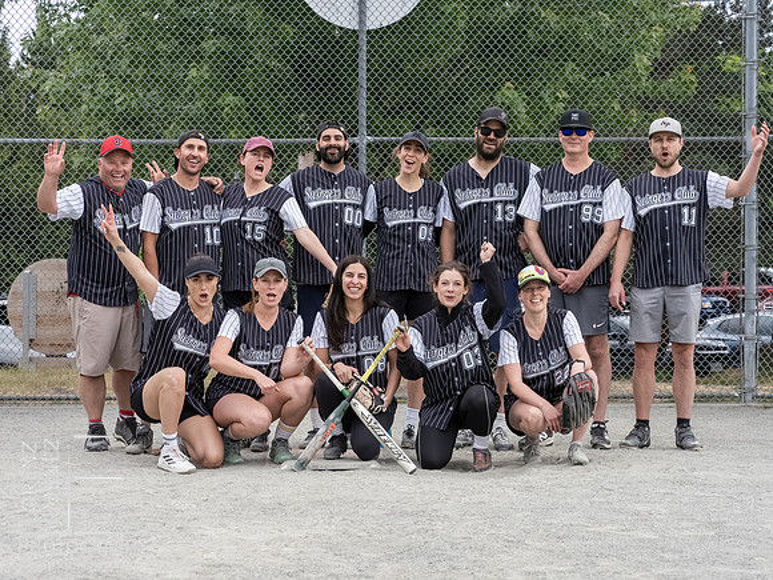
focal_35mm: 90
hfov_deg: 21.8
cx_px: 386
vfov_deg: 16.4
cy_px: 290
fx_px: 2010
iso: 3200
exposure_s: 1/1600
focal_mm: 45
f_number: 5
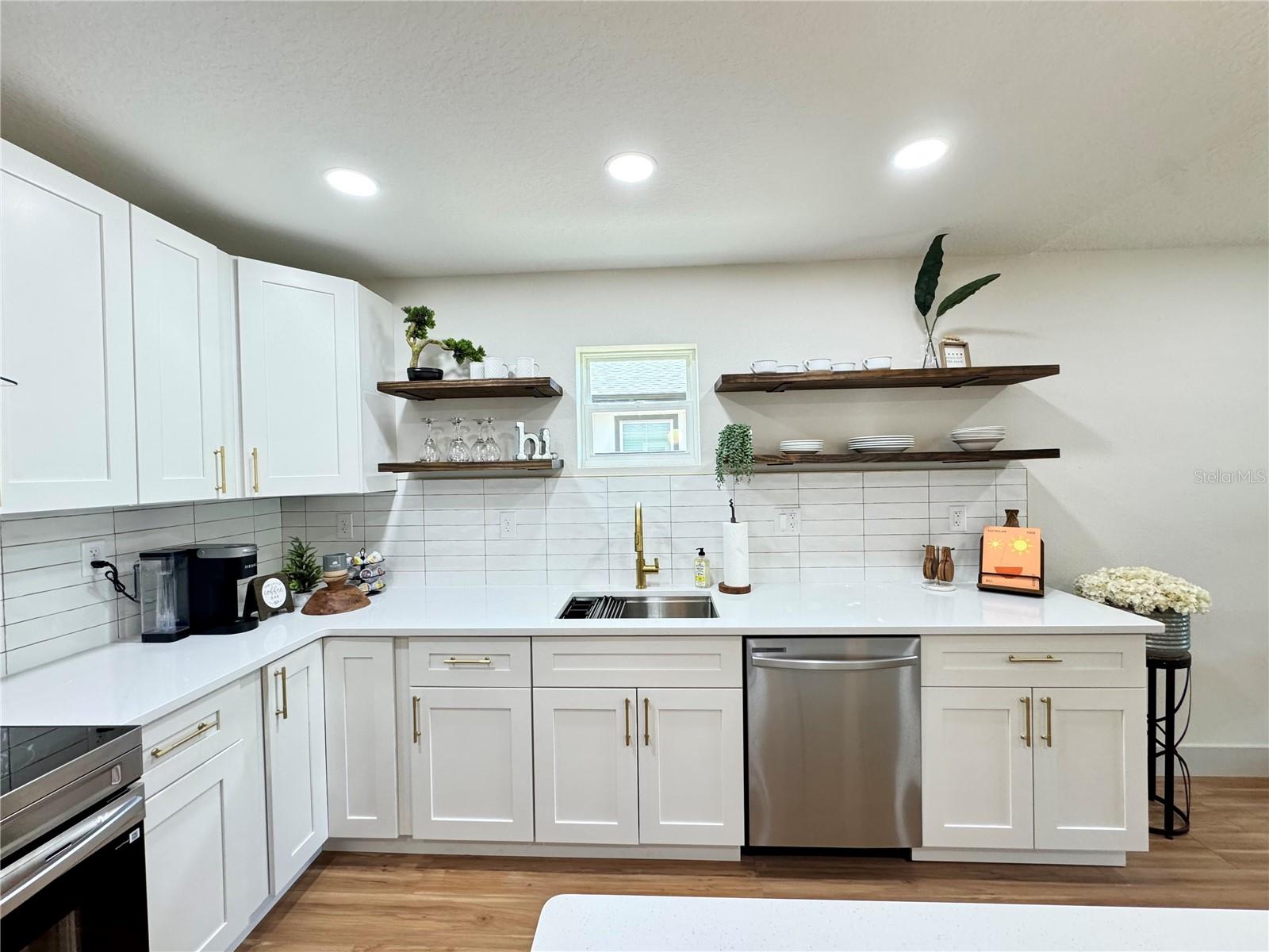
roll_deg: +1.4
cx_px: 634
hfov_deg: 102.1
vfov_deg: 85.7
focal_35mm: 14
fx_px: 513
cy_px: 476
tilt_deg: -0.9
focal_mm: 2.22
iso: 200
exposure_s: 1/60
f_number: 2.2
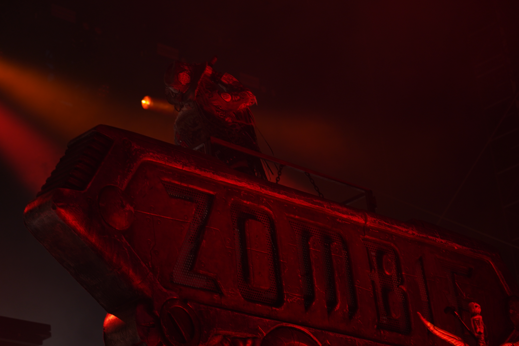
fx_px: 1514
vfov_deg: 13.0
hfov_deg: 19.5
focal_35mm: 105
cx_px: 260
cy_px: 173
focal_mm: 105
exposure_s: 1/125
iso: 800
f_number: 4
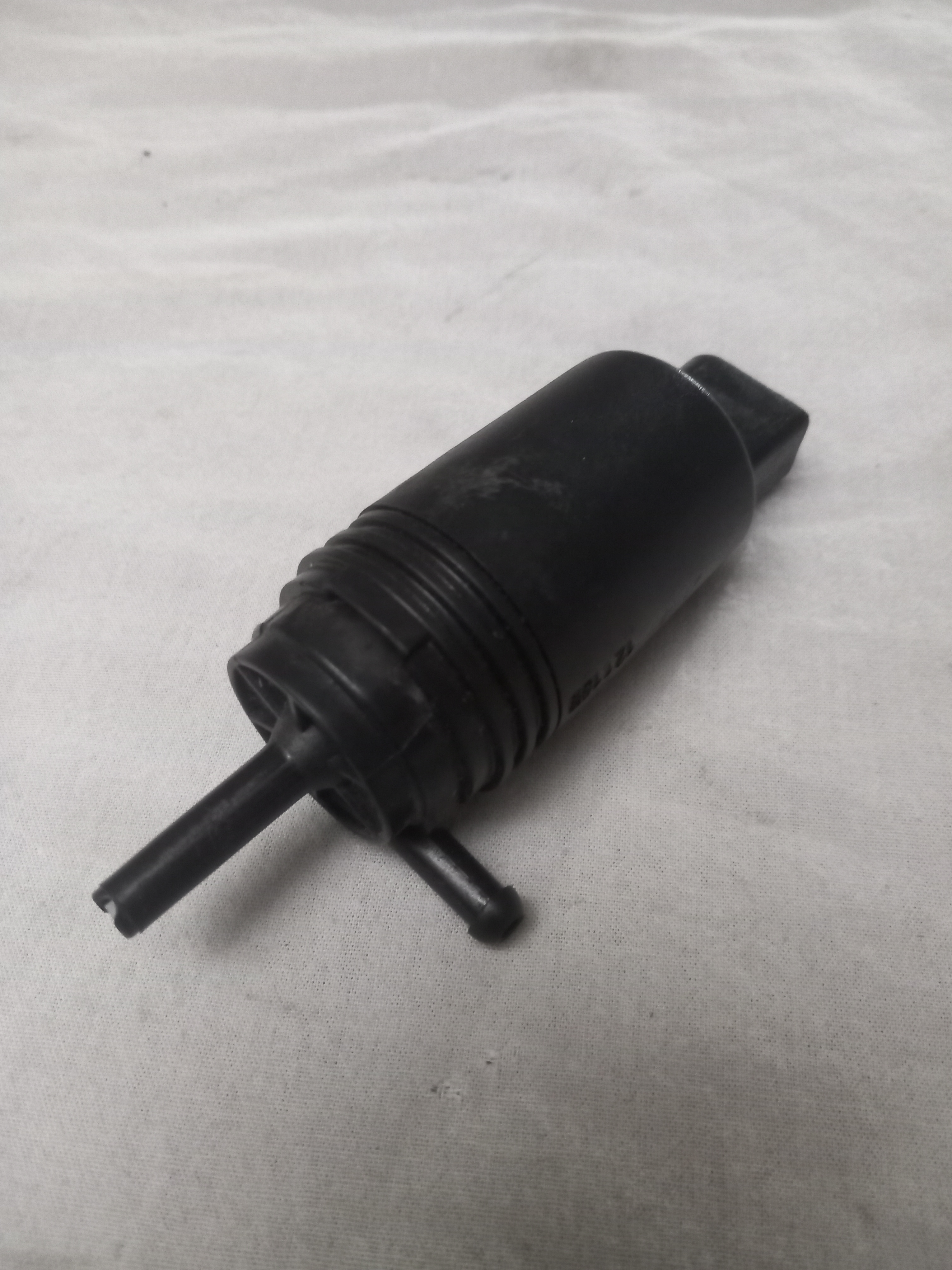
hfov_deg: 51.4
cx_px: 476
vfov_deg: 65.3
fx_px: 990
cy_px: 635
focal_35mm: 27
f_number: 1.8
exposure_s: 1/20
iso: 500
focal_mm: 4
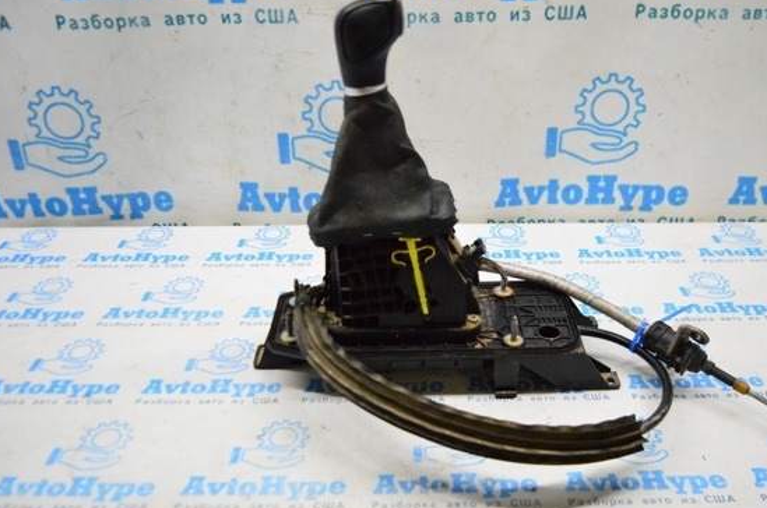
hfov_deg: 54.5
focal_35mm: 35
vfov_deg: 37.7
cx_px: 409
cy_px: 255
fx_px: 744
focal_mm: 20
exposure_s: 1/800
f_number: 3.8
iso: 6400
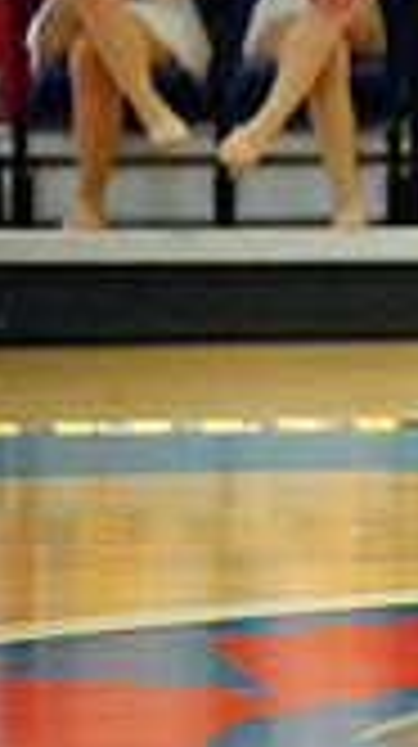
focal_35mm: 549
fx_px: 10851
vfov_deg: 3.9
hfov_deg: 2.2
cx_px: 1151
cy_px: 479
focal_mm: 150
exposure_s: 1/1600
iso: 25600
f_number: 2.8
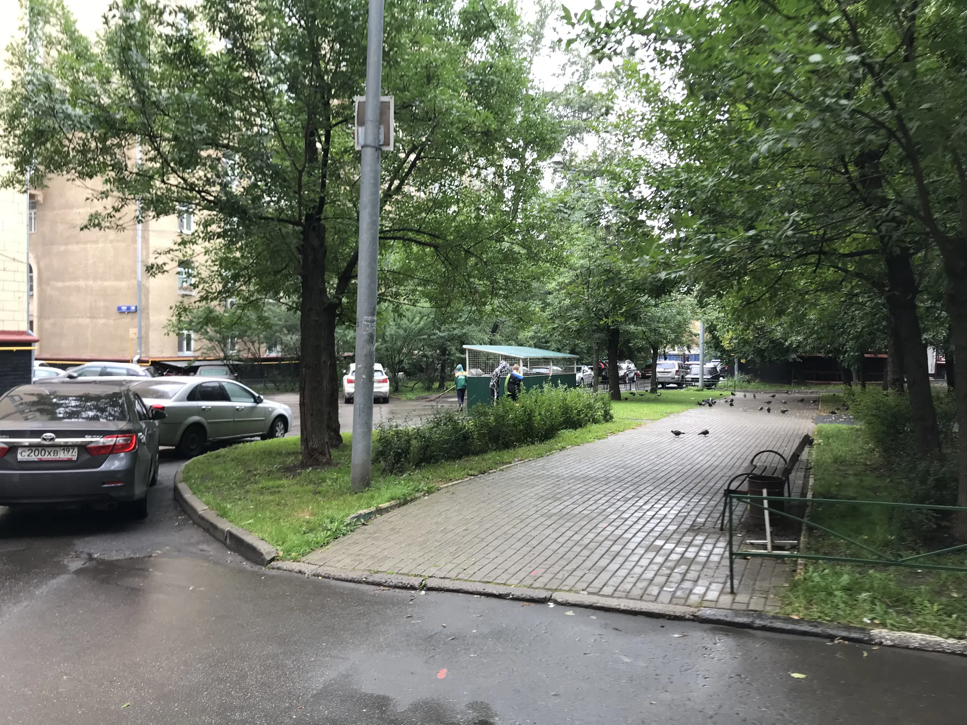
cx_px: 484
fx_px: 782
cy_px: 362
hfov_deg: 63.4
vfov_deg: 49.7
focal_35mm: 28
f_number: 1.8
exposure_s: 1/50
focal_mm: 3.99
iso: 20
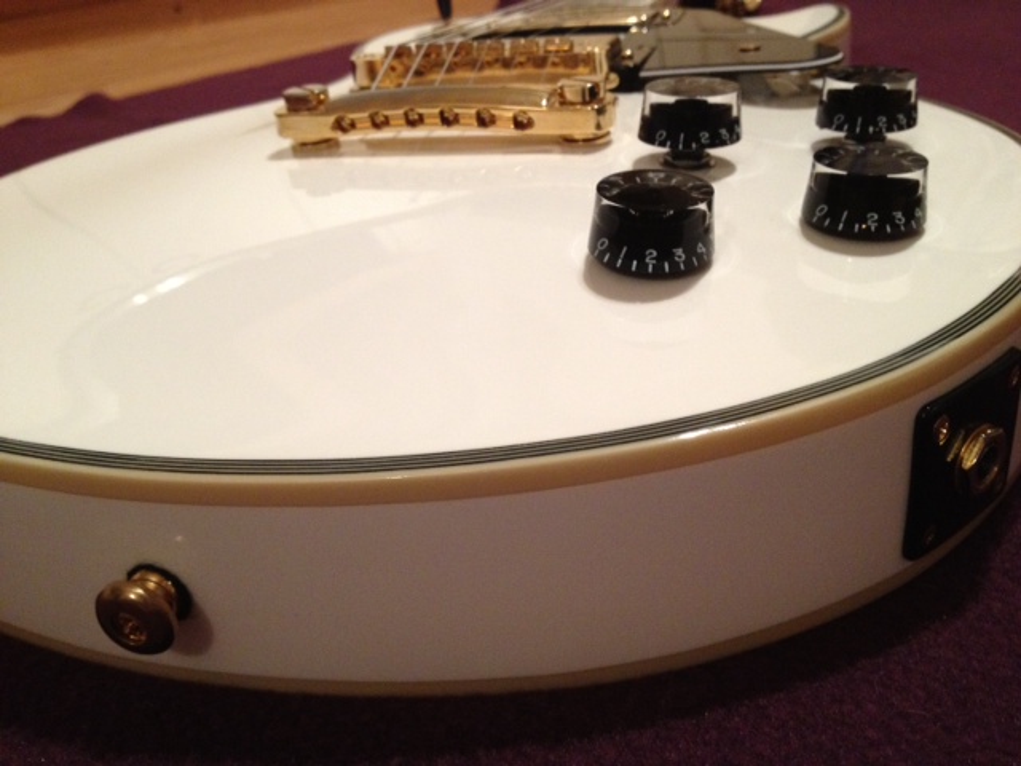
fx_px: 1032
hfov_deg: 52.6
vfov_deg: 40.7
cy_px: 383
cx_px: 510
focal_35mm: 35
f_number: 2.4
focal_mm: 4.28
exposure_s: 1/20
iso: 320
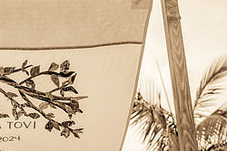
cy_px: 99
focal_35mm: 116
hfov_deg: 17.1
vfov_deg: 11.8
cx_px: -18
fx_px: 732
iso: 200
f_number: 3.2
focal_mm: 50
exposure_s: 1/4000
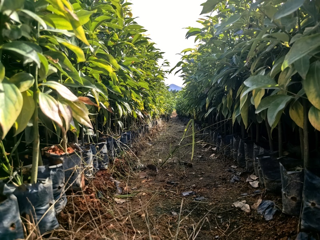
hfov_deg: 65.3
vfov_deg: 51.4
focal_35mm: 27
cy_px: 120
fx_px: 250
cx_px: 160
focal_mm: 5.75
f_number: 2
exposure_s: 1/1942
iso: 50
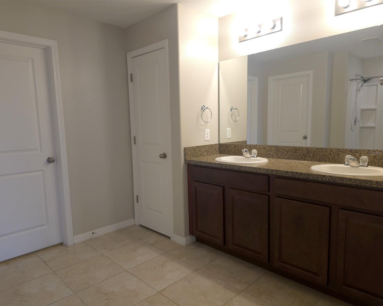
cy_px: 153
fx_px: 272
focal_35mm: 24
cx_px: 188
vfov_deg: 58.8
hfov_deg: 70.3
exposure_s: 1/60
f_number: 1.7
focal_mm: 6.3
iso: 100
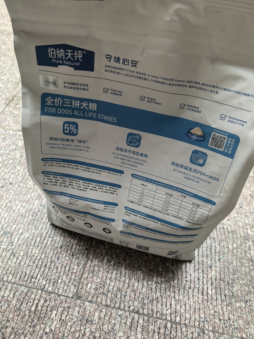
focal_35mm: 24
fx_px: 235
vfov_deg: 71.6
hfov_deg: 56.8
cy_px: 170
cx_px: 127
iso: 320
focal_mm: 5.75
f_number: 2
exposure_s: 1/100
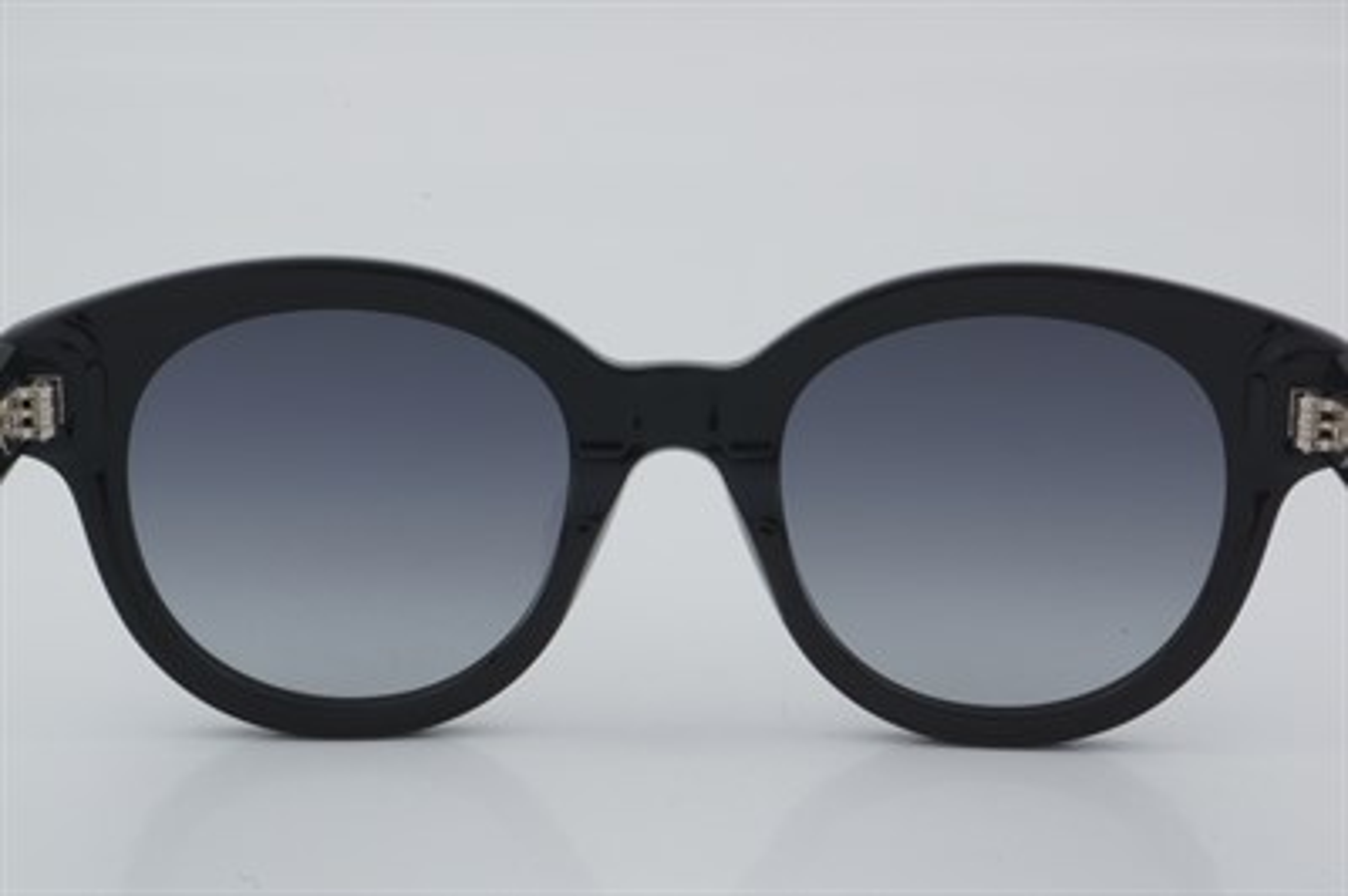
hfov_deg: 27.0
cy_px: 448
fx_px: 2806
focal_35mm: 75
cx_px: 674
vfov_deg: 18.2
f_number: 32
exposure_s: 1/3
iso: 100
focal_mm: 50
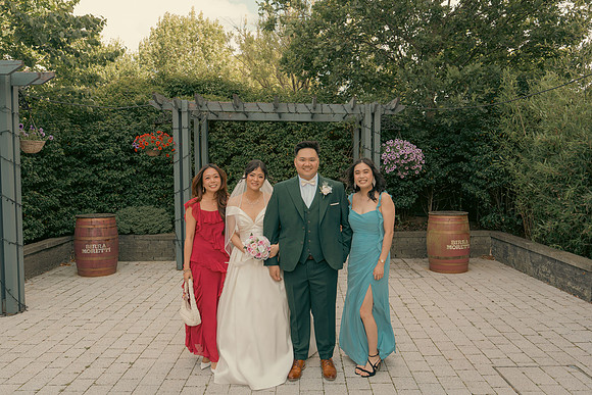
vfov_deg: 43.6
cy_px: 198
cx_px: 296
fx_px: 493
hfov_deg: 61.9
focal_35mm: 30
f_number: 5.6
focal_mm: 30
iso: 200
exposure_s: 1/160
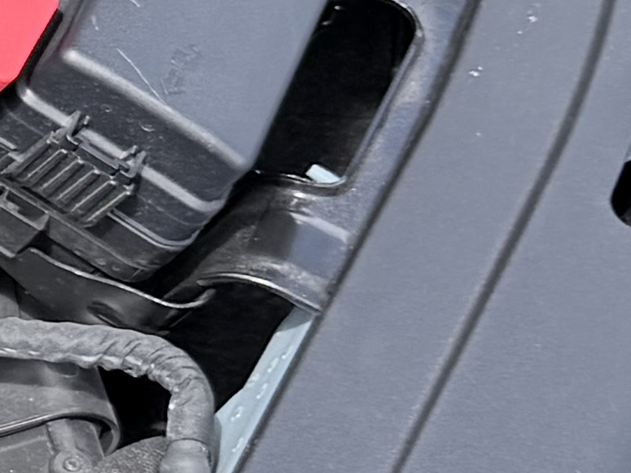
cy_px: -86
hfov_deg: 9.5
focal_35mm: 177
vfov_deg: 8.3
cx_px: -1061
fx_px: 3226
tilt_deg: -50.1
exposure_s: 1/909
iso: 100
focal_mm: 6.76
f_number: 1.78
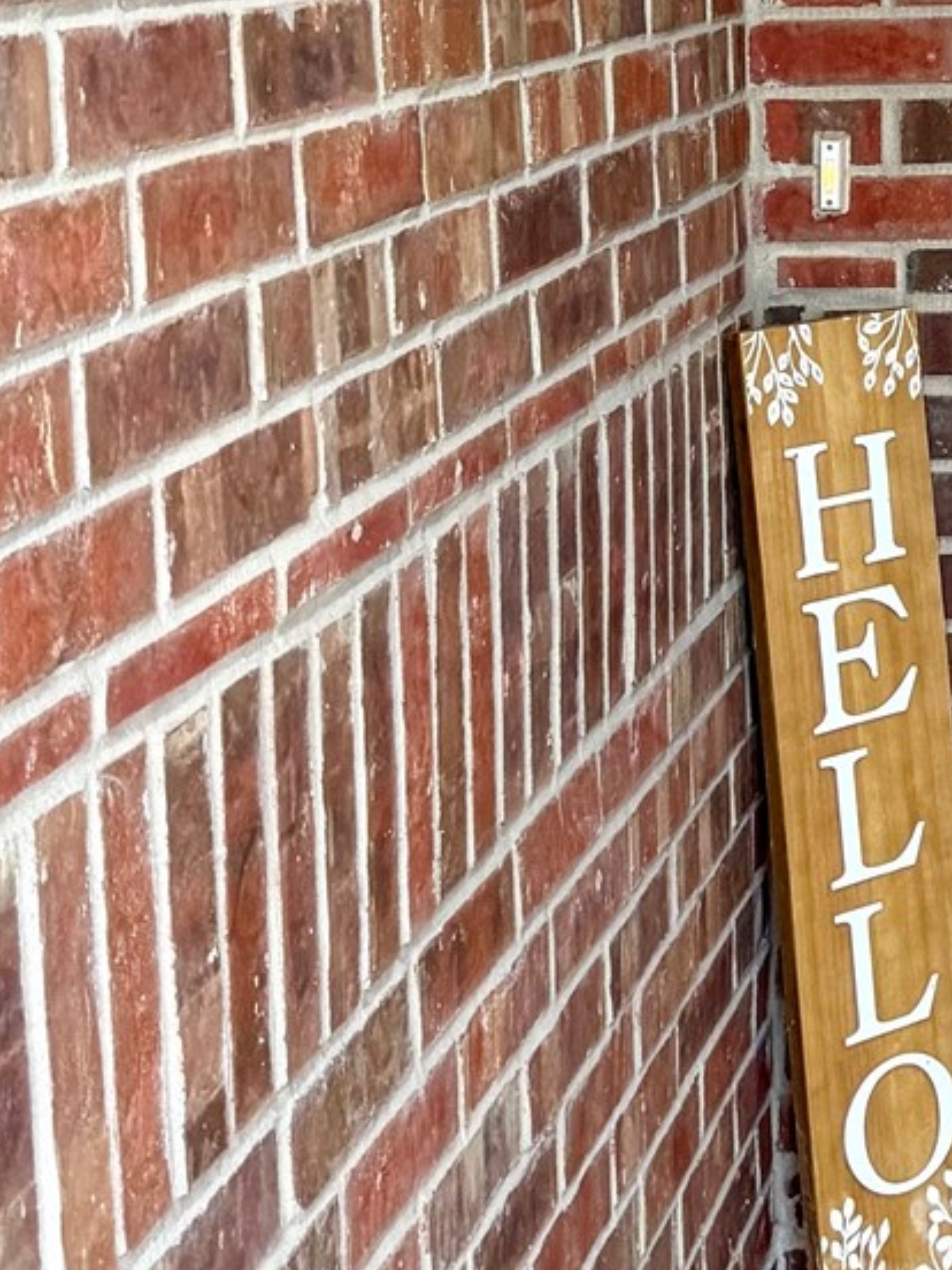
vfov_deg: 21.4
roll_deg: +0.6
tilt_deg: -4.5
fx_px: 3264
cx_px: 1534
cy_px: 90
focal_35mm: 89
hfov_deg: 15.1
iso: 250
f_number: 1.78
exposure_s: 1/60
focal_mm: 6.76
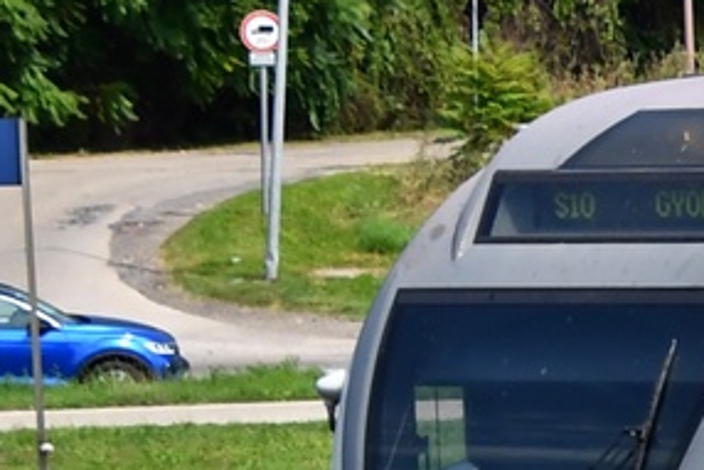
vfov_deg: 5.3
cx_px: 1765
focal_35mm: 262
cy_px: 320
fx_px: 5126
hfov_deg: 7.3
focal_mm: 26
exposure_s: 1/1600
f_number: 7.1
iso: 400
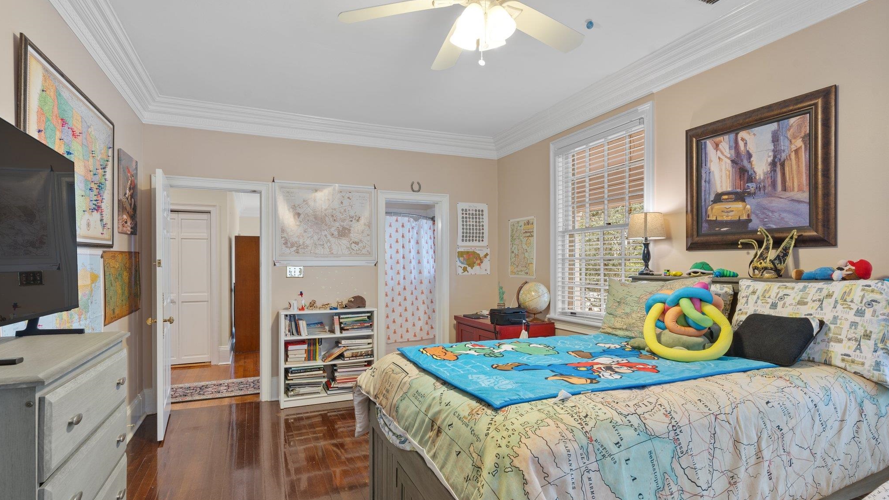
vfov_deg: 61.0
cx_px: 440
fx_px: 424
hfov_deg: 92.7
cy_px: 255
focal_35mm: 18
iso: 100
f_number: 9
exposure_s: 5
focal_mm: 17
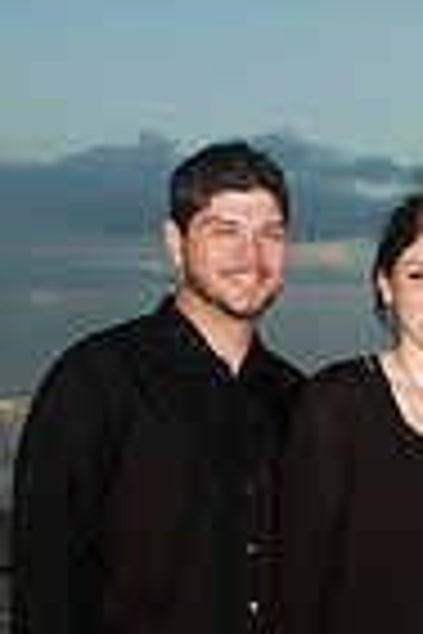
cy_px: 679
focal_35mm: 134
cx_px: 596
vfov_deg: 15.0
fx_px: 2362
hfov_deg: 10.0
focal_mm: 28
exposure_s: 1/125
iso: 100
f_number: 5.6
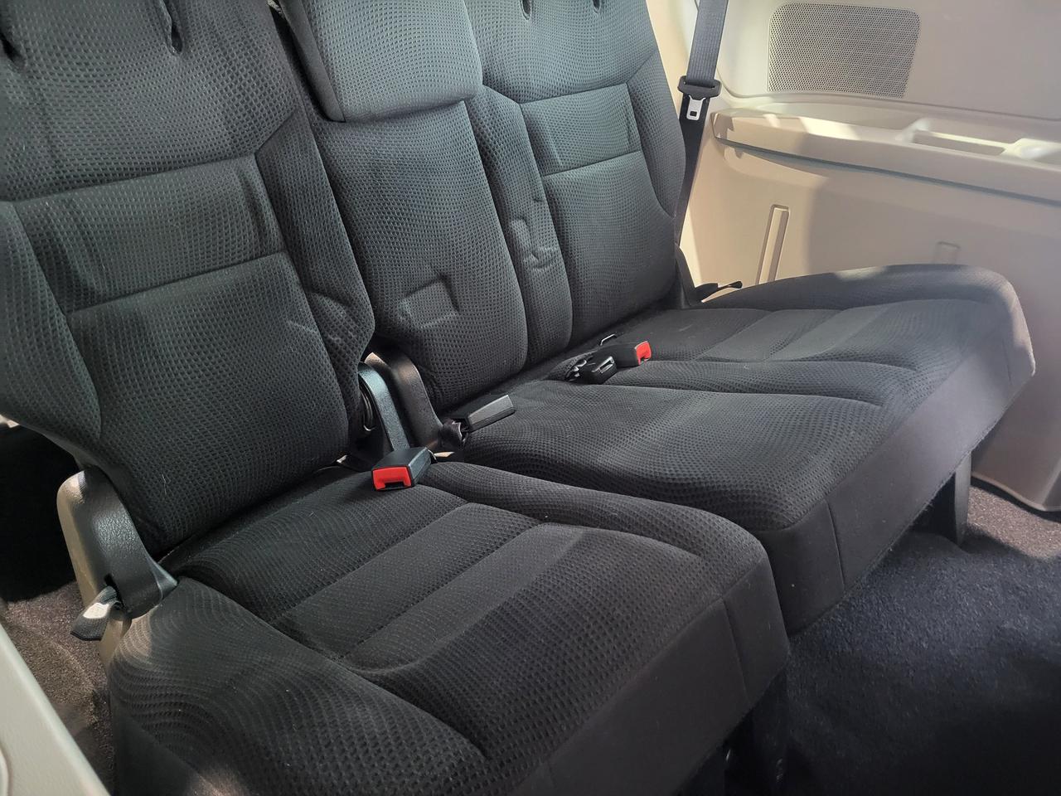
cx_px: 530
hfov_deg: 67.3
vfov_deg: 53.1
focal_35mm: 26
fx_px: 797
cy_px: 398
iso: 1600
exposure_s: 1/24
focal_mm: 5.4
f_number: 1.8
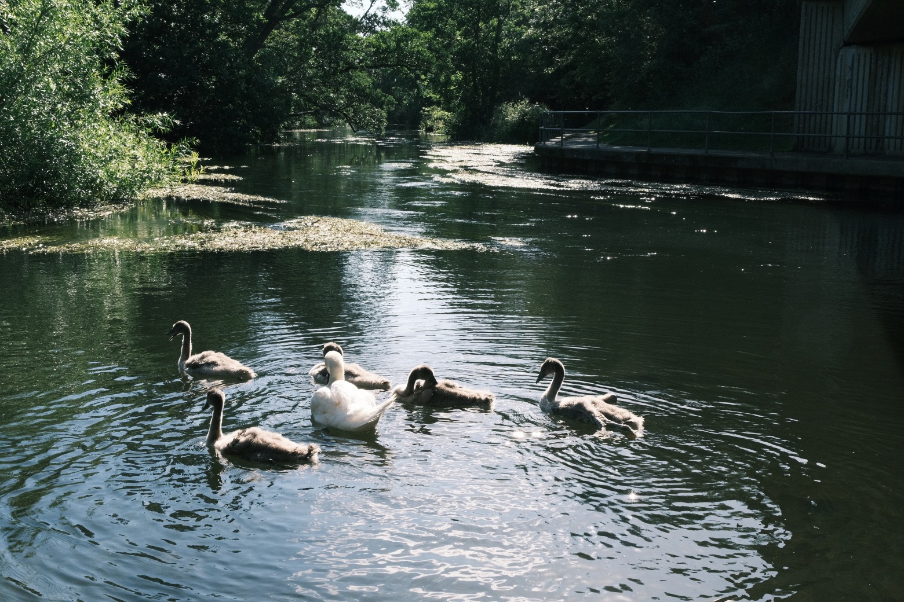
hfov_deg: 44.5
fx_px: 1105
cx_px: 452
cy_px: 301
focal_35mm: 44
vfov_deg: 30.5
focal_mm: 29.2
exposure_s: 1/280
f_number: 13
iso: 640
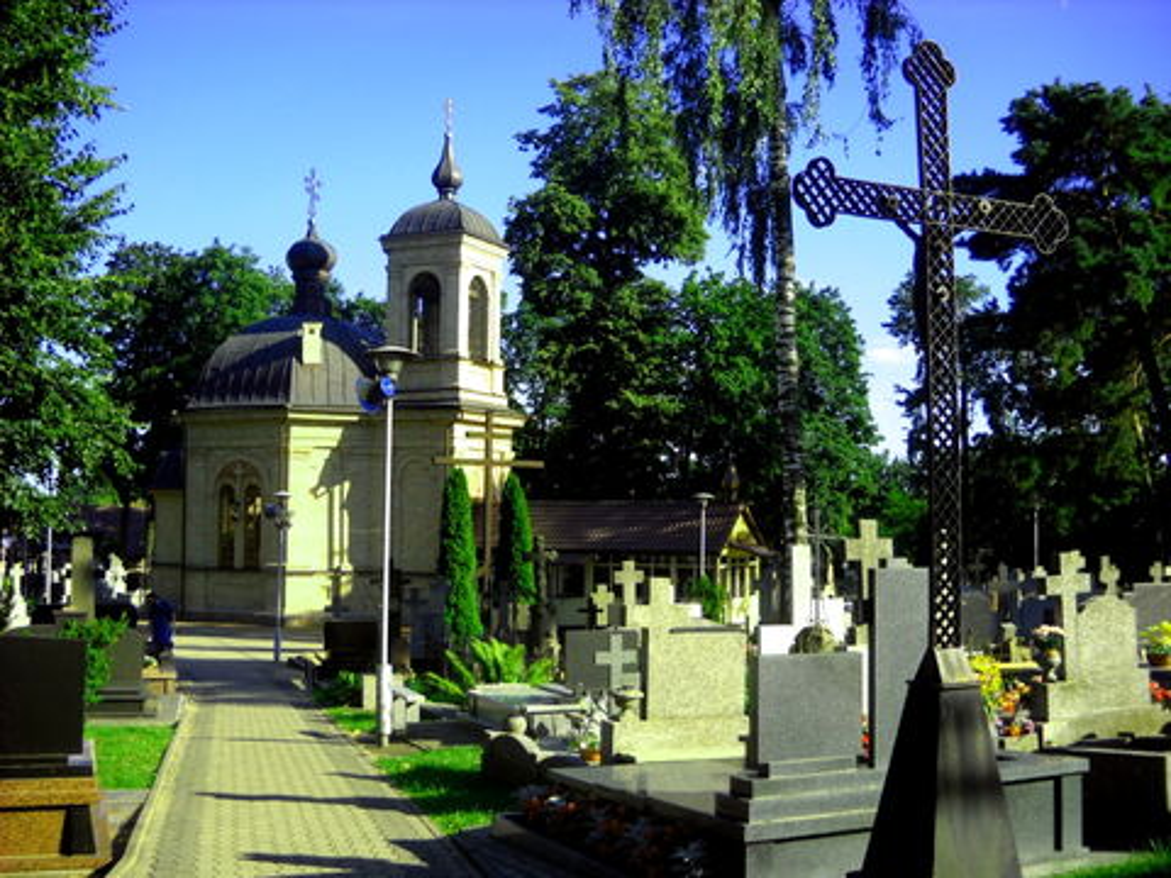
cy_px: 439
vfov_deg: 35.1
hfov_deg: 45.8
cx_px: 586
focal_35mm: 41
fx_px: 1387
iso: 64
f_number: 5.5
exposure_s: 1/129
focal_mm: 6.72
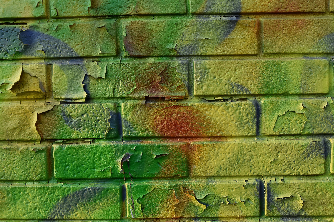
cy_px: 111
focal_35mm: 42
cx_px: 167
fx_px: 390
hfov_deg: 46.4
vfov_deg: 31.9
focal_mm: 28
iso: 400
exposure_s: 1/250
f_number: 8
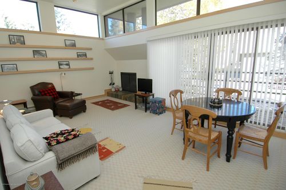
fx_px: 143
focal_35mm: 18
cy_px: 95
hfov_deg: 90.1
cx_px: 143
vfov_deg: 67.2
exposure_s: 1/60
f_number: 4
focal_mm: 12
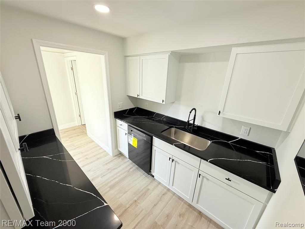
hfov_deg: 102.1
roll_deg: -2.5
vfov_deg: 85.7
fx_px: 123
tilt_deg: -17.9
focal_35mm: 14
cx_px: 152
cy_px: 114
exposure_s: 1/120
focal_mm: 2.22
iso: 64
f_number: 2.2
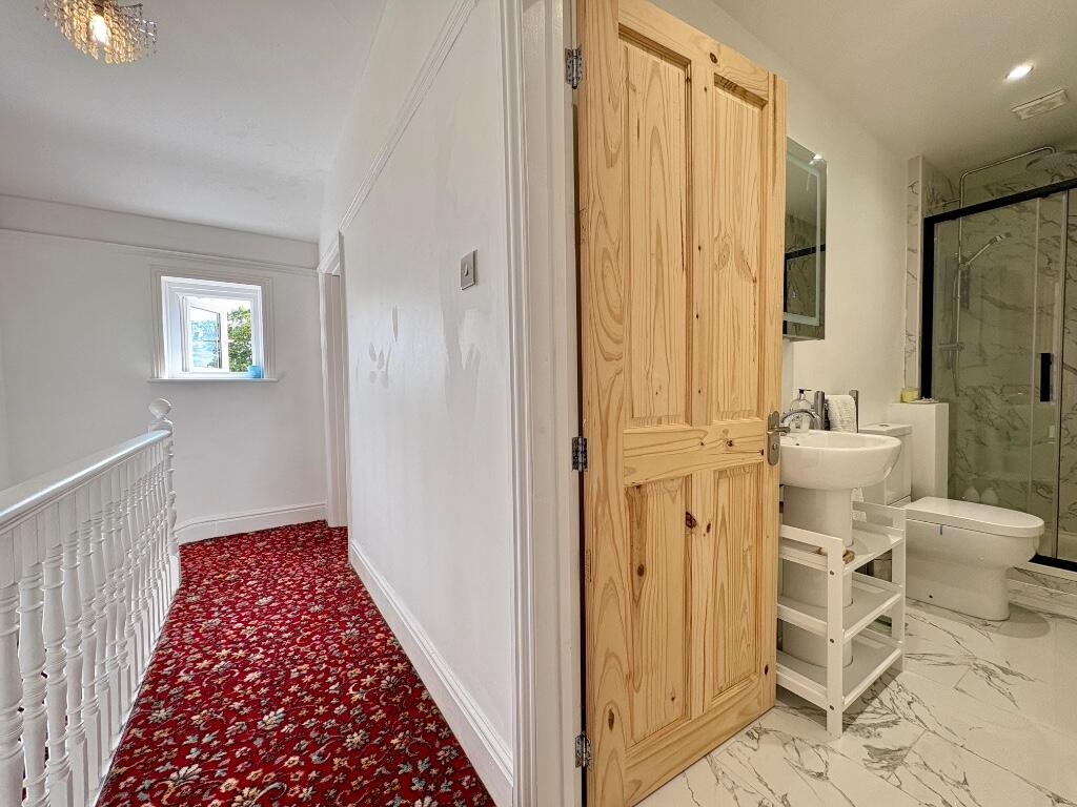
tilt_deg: -1.4
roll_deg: +1.0
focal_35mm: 14
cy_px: 404
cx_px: 538
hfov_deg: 102.1
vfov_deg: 85.7
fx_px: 436
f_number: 2.2
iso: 160
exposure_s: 1/100
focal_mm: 2.22
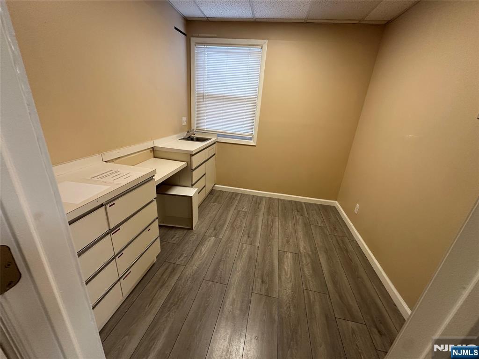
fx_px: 194
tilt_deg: -20.0
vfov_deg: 85.7
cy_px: 180
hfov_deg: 102.1
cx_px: 240
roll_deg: -3.7
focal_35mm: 14
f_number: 2.2
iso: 250
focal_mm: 2.22
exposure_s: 1/120
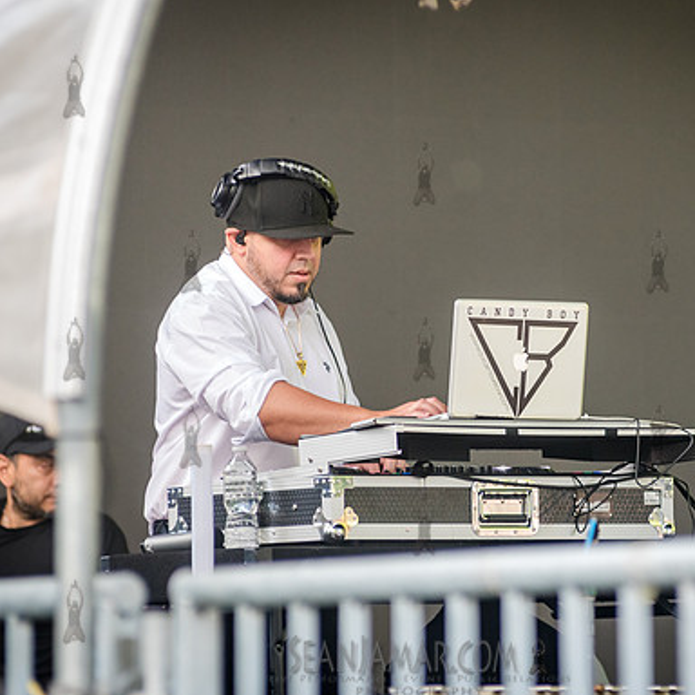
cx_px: 503
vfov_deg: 5.2
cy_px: 333
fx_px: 7655
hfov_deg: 5.2
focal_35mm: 337
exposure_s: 1/200
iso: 1000
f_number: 4
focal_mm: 200
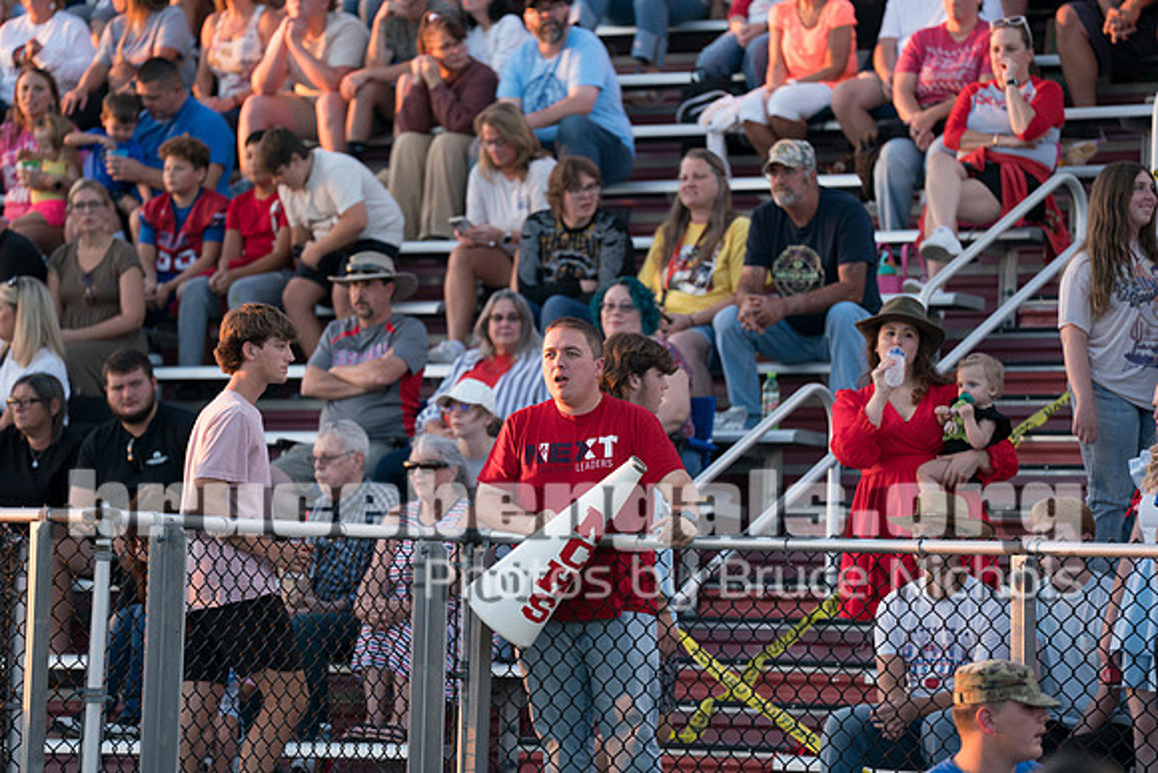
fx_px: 6435
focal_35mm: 200
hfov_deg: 10.3
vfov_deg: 6.9
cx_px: 579
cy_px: 386
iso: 1600
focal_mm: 200
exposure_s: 1/1000
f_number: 2.8
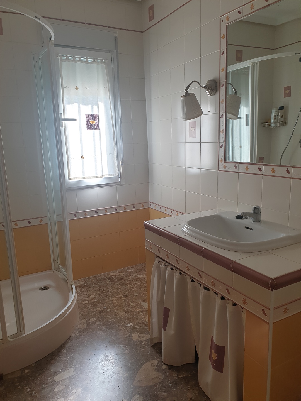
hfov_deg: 53.1
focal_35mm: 26
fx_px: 301
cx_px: 150
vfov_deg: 67.3
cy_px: 200
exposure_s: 1/50
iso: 64
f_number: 2.4
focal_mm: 4.3
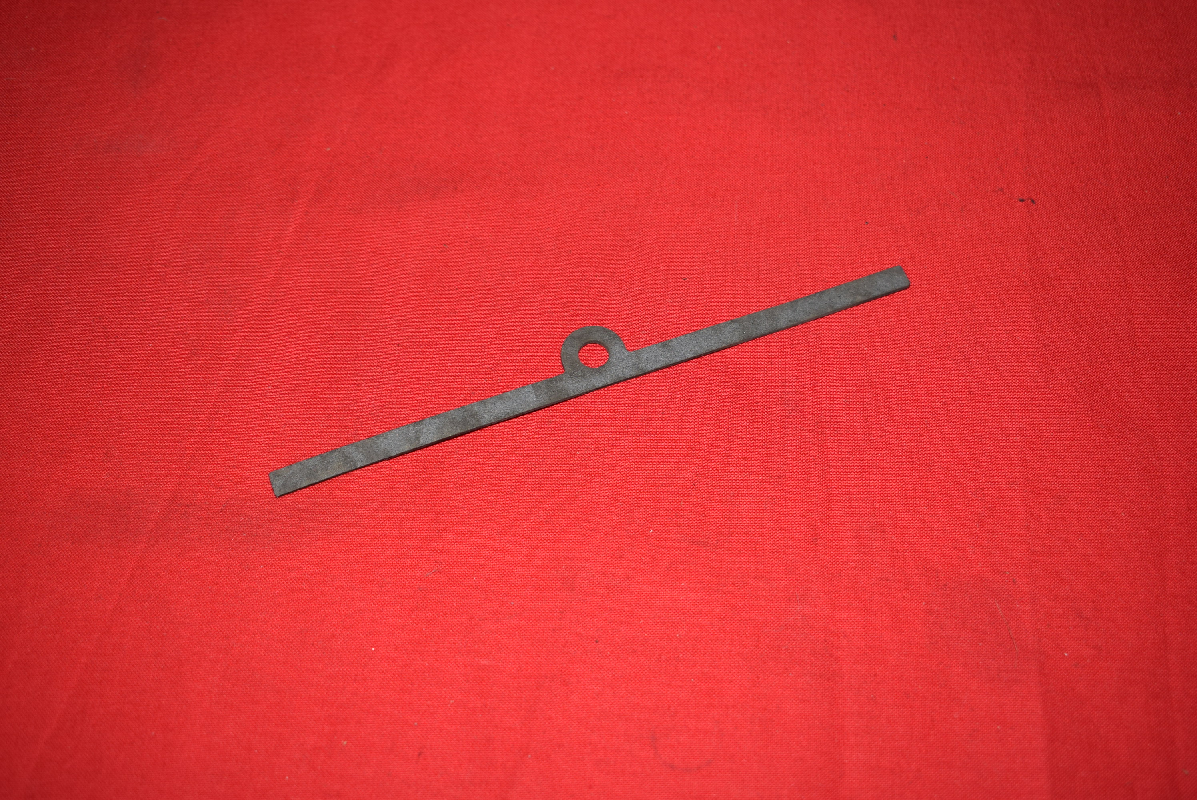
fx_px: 1398
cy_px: 400
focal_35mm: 42
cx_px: 598
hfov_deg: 46.4
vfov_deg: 31.9
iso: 160
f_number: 5.6
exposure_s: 1/80
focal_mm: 28
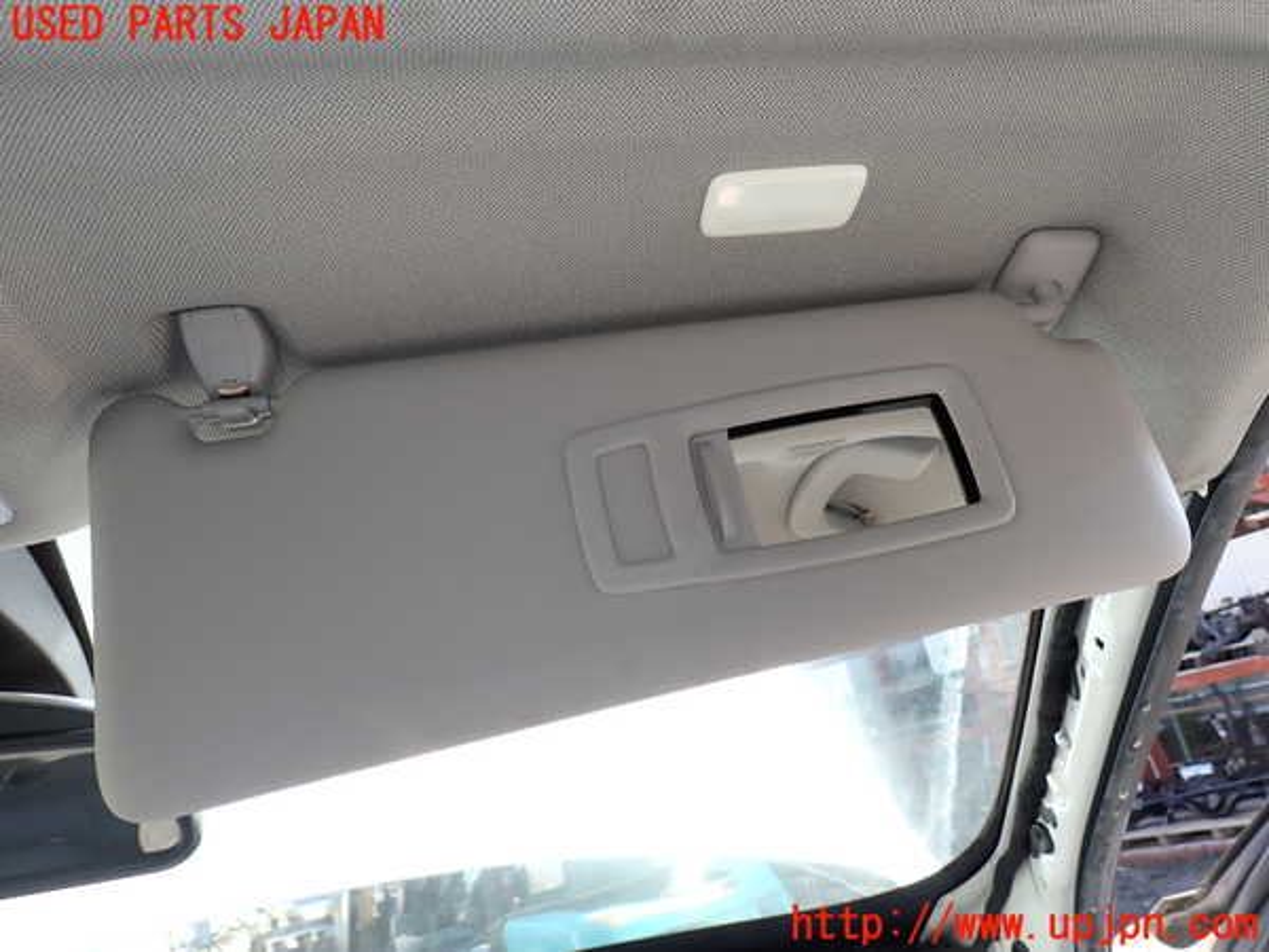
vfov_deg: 54.9
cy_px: 476
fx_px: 916
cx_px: 634
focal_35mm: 25
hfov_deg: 69.4
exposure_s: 1/125
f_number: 2.8
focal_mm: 4.5
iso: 100
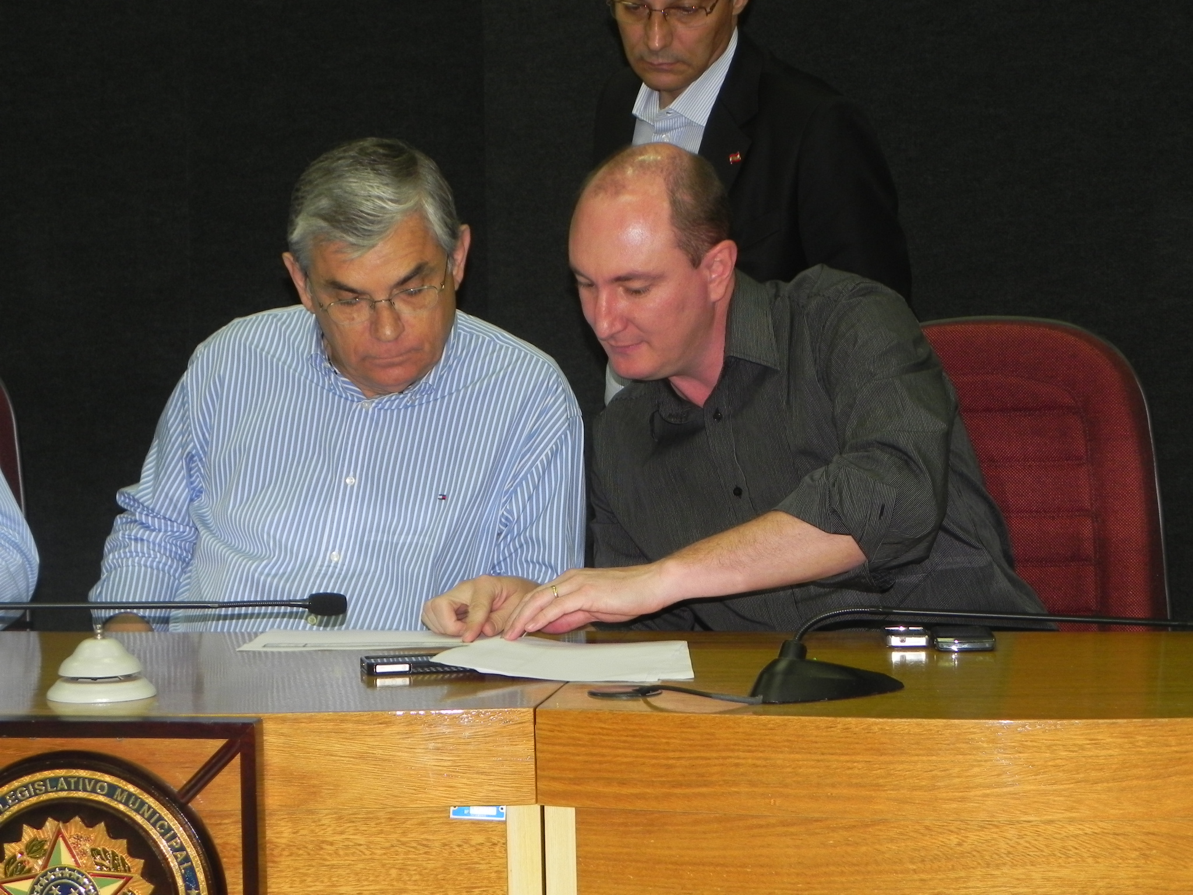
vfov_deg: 17.4
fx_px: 2929
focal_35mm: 85
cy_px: 448
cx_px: 596
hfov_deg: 23.0
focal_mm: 15.1
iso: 229
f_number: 4
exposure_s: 1/30
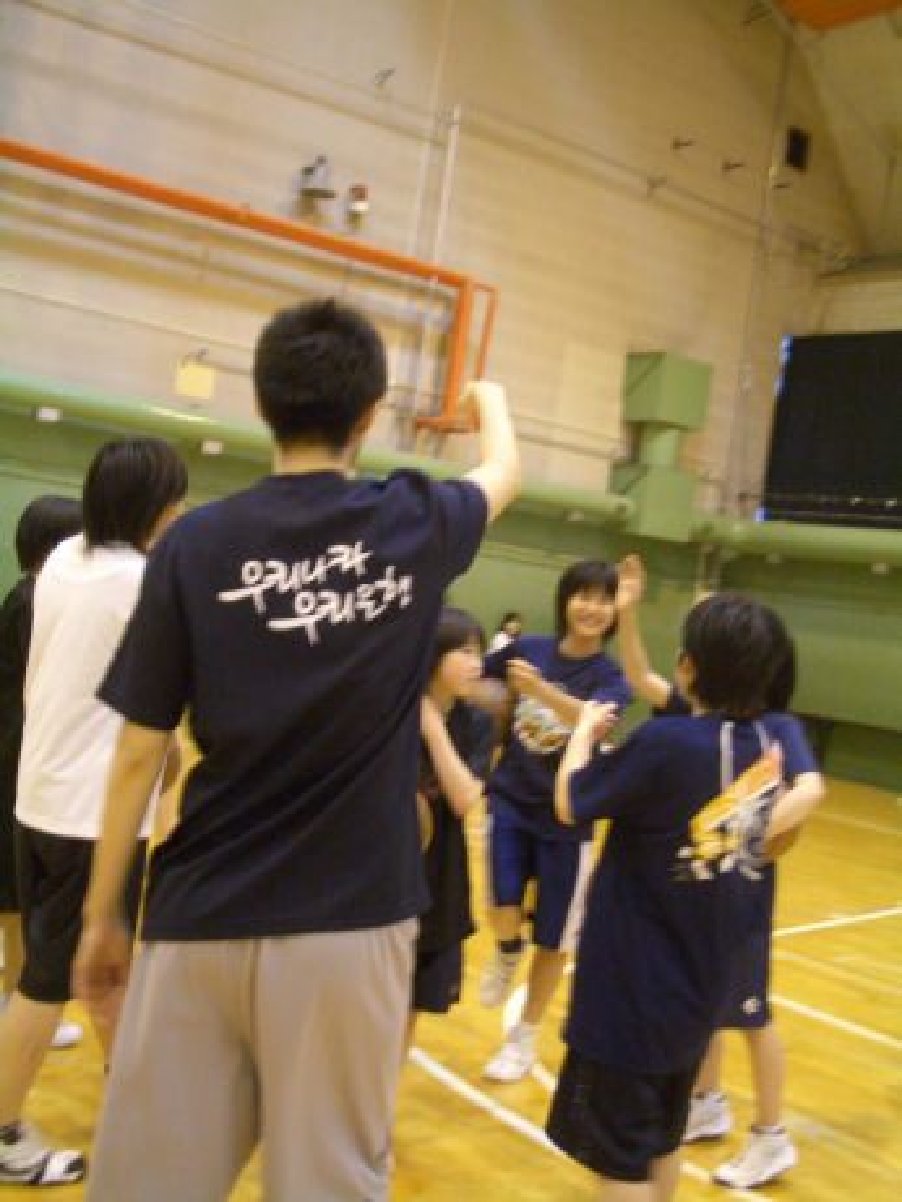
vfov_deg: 45.8
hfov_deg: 35.2
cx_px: 451
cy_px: 601
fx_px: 1424
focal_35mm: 41
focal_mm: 6.8
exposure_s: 1/20
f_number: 2.8
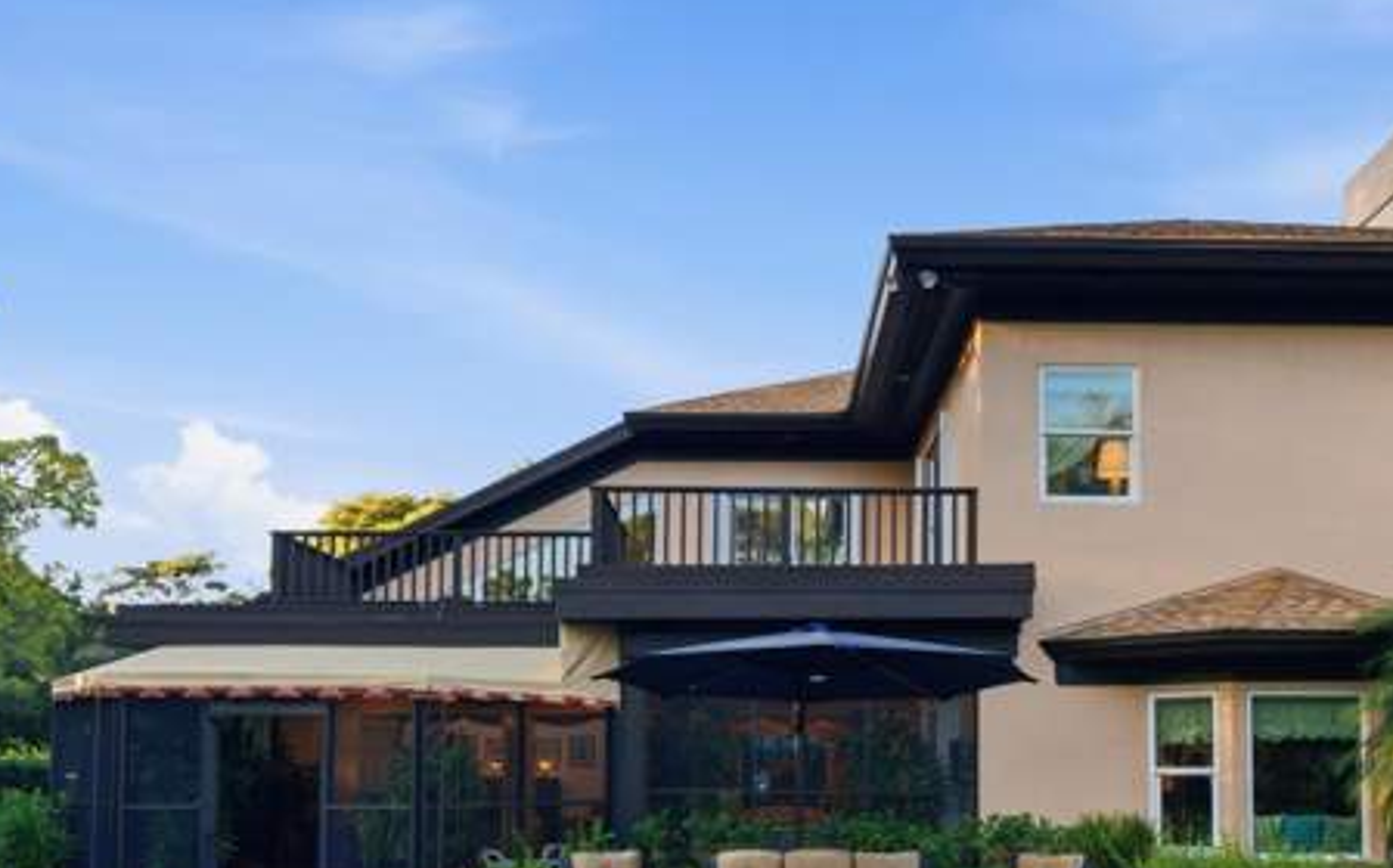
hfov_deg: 64.5
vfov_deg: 40.6
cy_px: 736
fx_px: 1100
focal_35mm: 29
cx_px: 760
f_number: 8
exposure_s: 1/8000
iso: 2500
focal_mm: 16
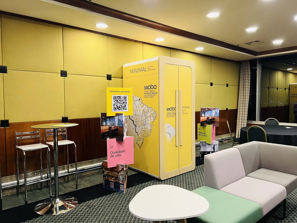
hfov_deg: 67.3
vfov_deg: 53.1
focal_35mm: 26
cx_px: 148
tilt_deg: -1.7
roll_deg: +0.8
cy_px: 112
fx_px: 223
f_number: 1.5
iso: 125
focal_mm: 5.7
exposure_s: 1/65
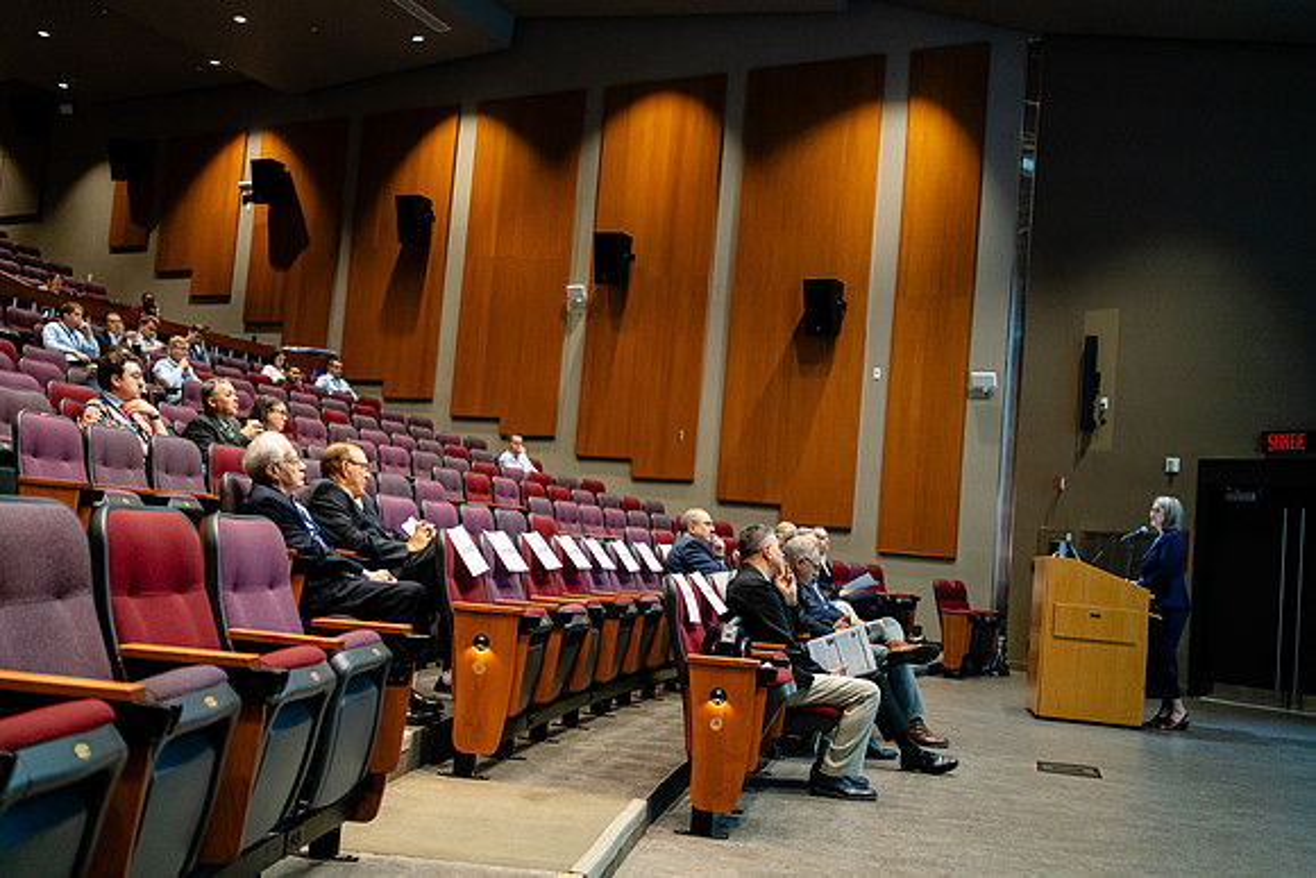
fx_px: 1280
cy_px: 439
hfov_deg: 54.4
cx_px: 658
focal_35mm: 35
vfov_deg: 37.9
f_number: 2.8
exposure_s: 1/200
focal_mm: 35
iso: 4000
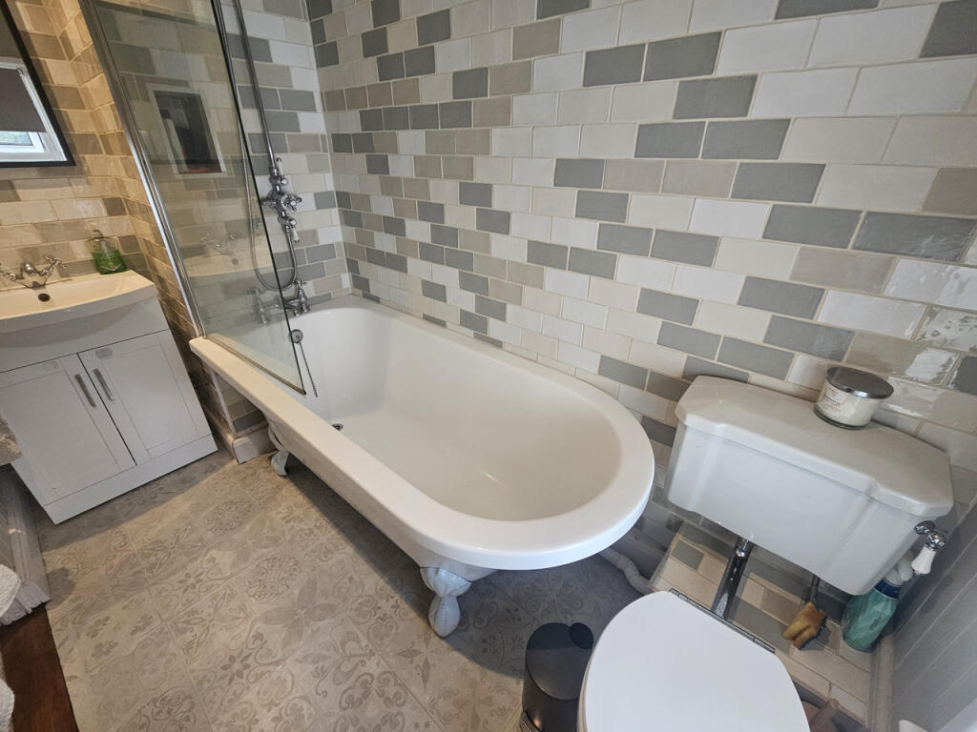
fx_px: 367
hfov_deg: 106.2
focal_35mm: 13
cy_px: 366
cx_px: 488
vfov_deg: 89.9
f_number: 2.2
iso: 100
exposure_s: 1/50
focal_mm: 2.2
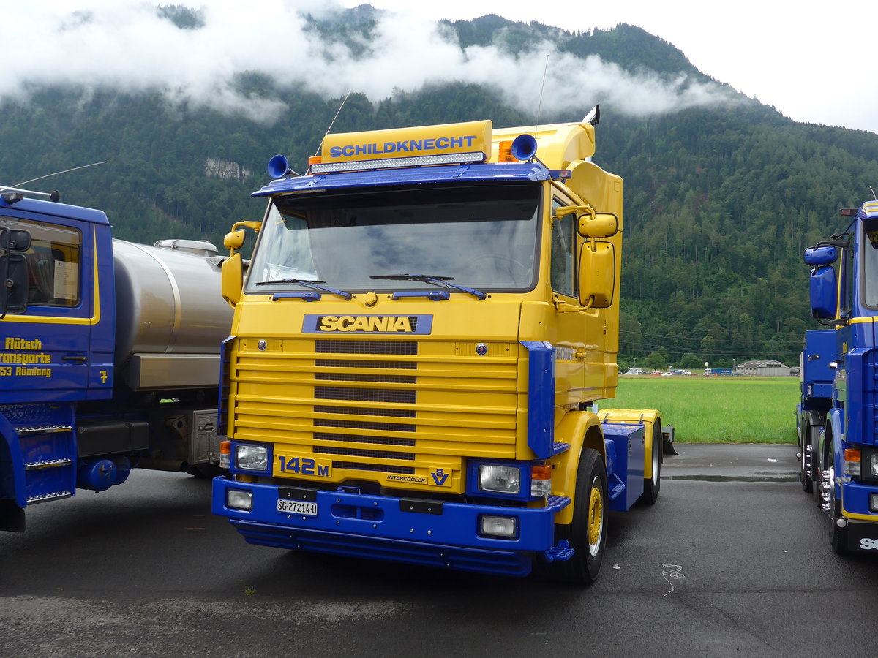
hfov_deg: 58.4
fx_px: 786
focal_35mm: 31
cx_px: 439
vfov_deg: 45.4
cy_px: 329
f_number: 2.8
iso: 80
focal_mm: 6.5
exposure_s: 1/400
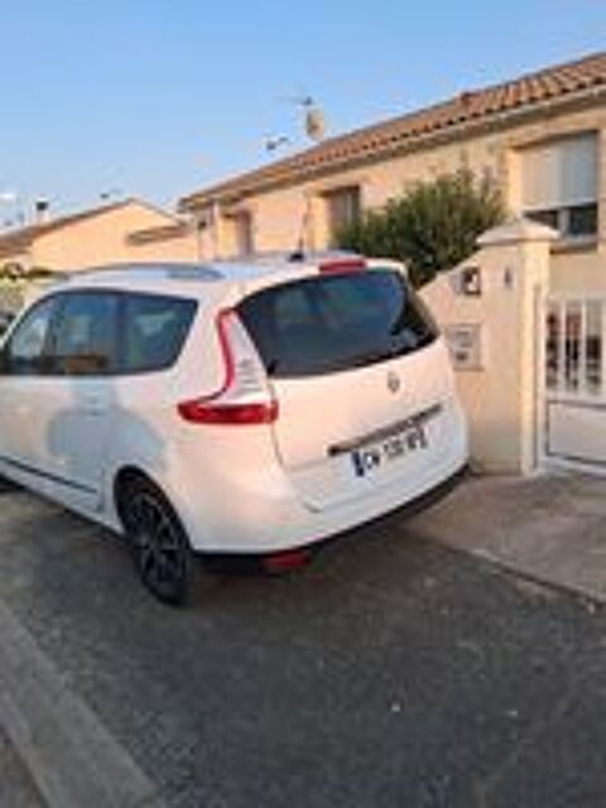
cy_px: 404
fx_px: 607
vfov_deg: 67.3
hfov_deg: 53.1
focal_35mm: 26
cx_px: 303
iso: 25
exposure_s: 1/146
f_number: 1.8
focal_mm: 3.98
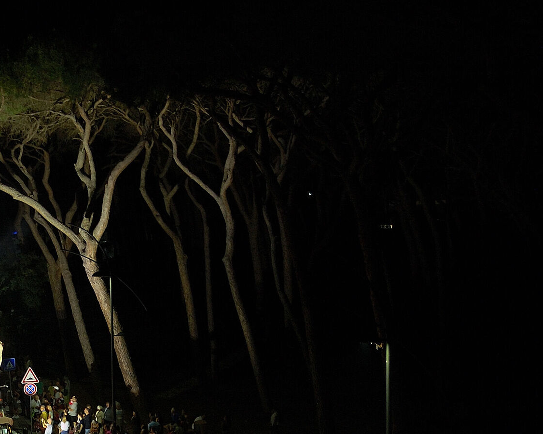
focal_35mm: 78
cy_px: 348
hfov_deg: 23.8
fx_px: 1254
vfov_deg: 19.5
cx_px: 51
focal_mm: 26
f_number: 4
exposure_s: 1/6
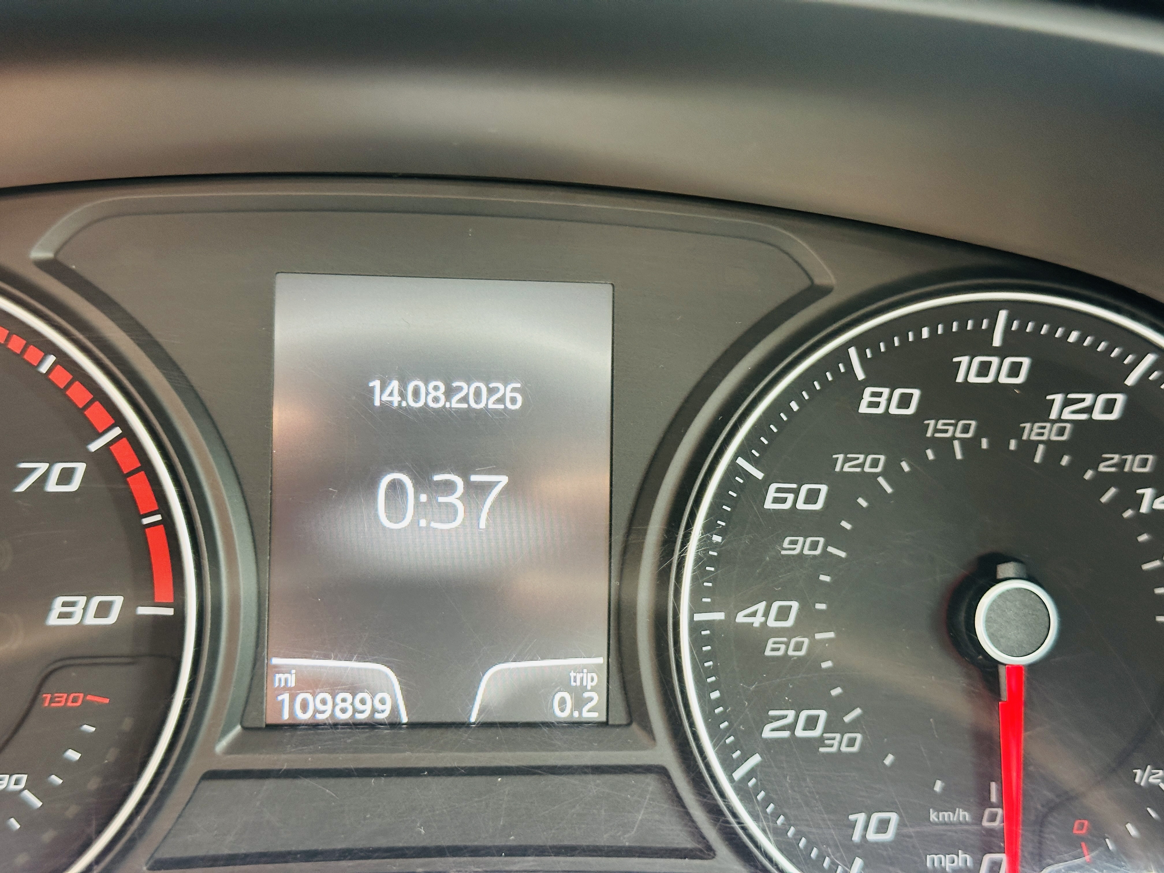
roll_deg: -5.2
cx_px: 582
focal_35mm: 48
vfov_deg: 30.3
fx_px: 1614
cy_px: 436
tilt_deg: -21.4
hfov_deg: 39.7
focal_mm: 6.86
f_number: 1.78
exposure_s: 1/44
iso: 250
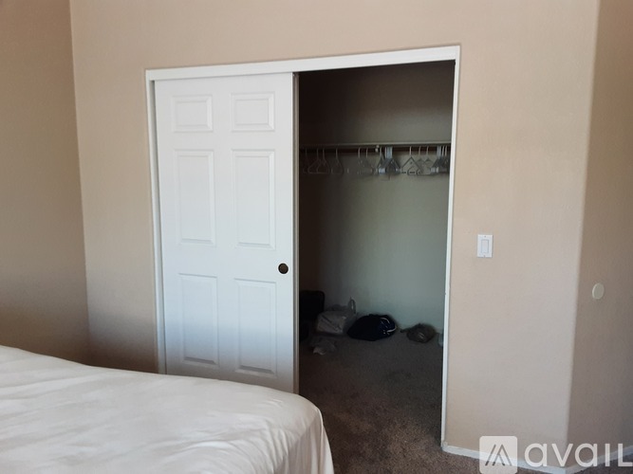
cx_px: 316
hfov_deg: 65.3
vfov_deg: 51.3
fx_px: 494
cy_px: 237
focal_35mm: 27
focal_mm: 2.91
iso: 100
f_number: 1.9
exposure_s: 1/40
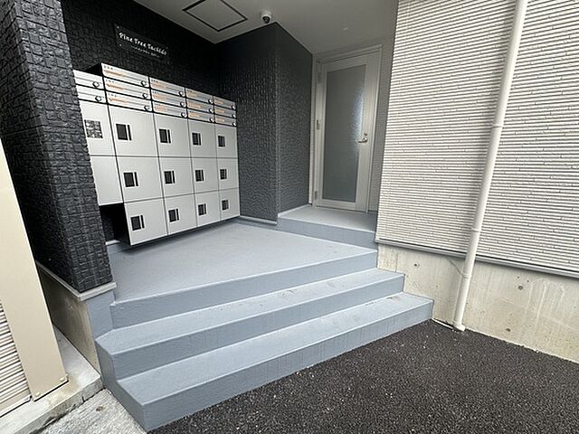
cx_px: 290
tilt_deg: -11.8
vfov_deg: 85.7
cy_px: 217
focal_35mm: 14
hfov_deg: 102.1
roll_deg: -0.3
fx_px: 234
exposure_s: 1/354
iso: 40
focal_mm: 2.22
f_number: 2.2
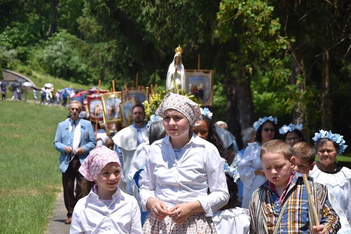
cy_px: 117
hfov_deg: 16.1
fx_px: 1243
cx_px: 176
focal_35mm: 128
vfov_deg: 10.8
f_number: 7.1
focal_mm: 85
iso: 200
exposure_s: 1/800
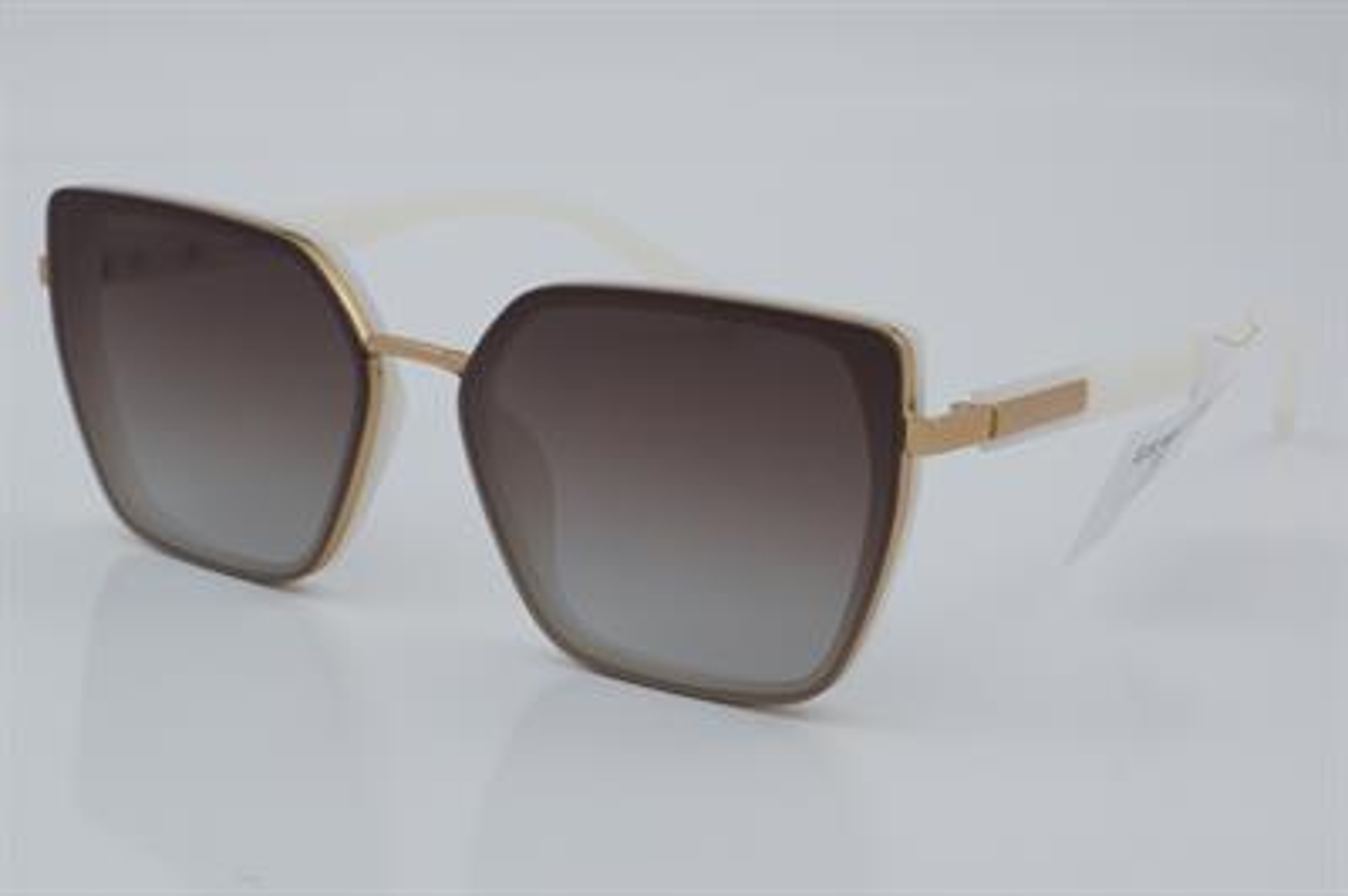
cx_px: 674
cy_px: 448
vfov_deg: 16.5
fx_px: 3087
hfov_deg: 24.6
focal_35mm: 82
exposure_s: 1/4
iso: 100
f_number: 32
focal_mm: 55
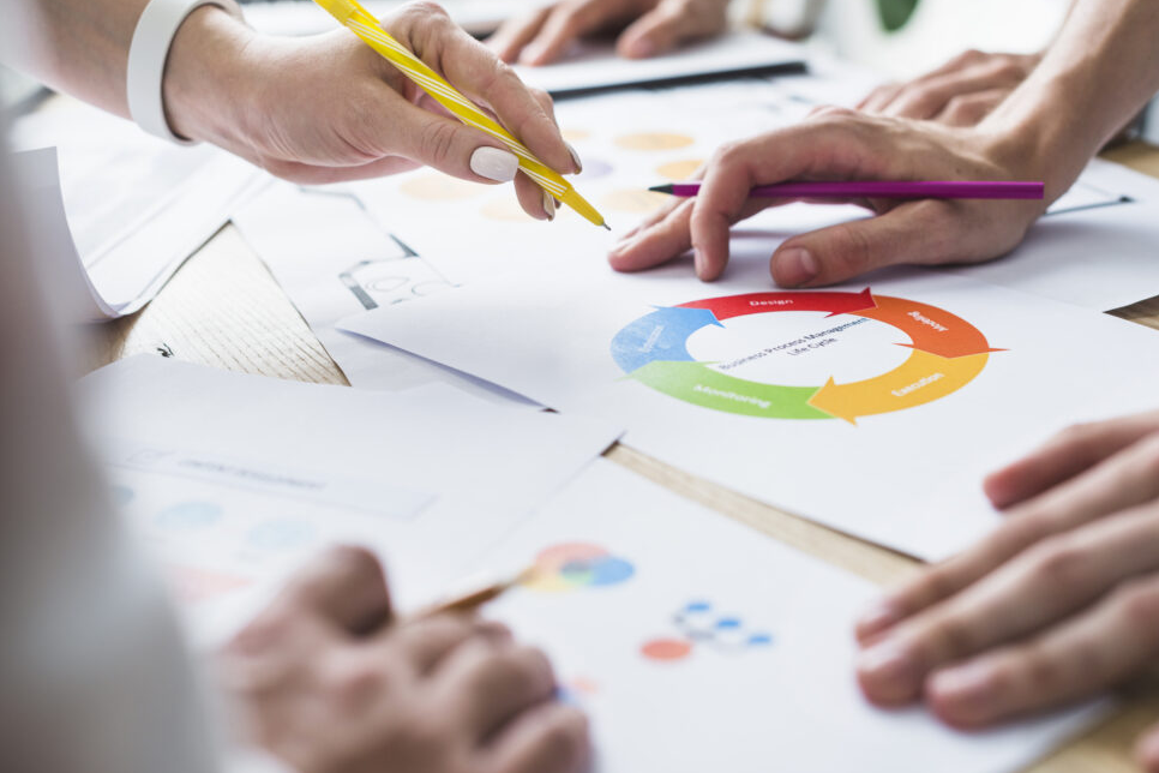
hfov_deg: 37.5
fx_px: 1706
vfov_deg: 25.5
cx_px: 613
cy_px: 374
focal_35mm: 53
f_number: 3.5
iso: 250
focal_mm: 50
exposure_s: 1/160
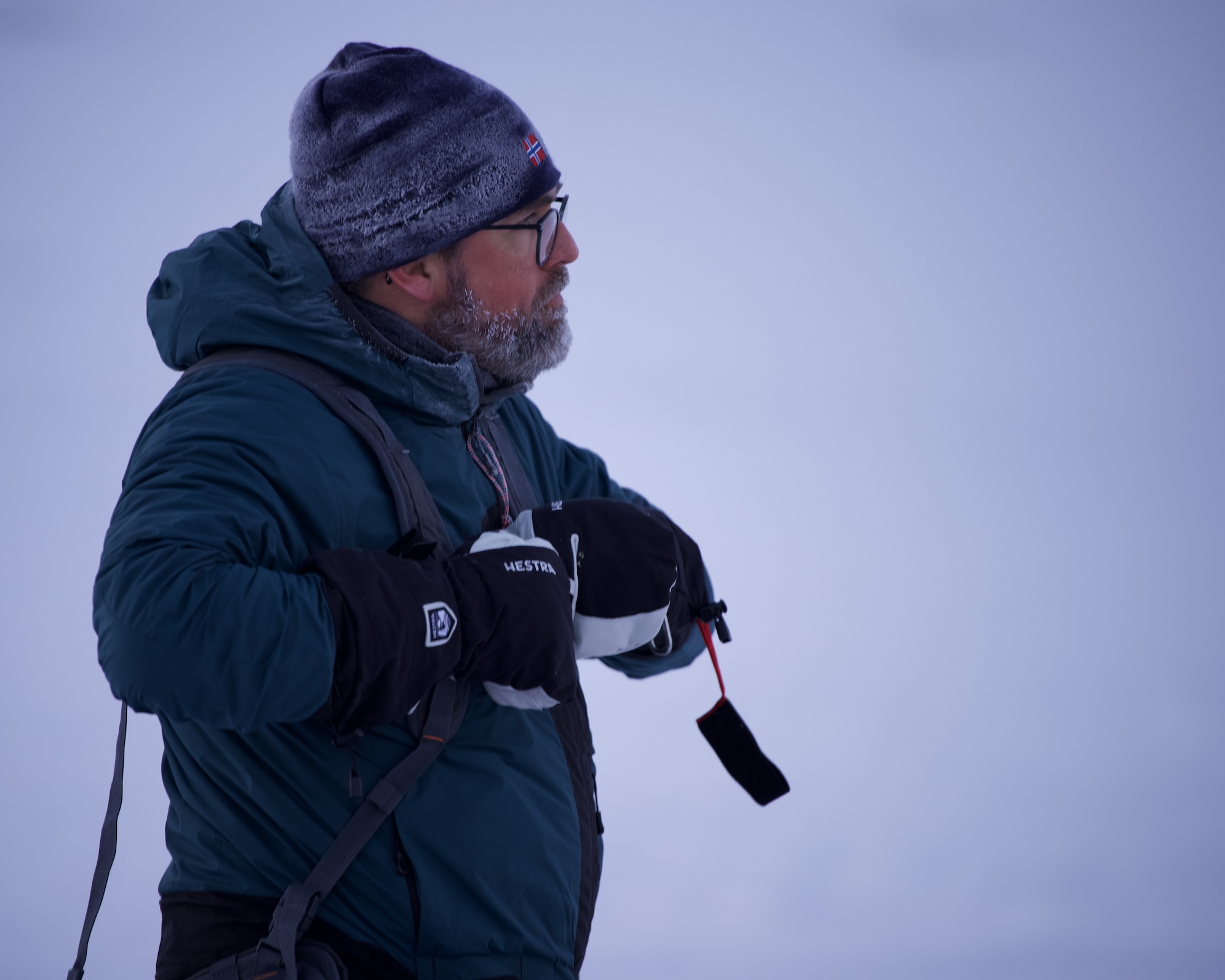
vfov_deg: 6.9
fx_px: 8122
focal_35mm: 224
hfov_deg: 8.6
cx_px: 533
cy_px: 488
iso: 500
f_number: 2.8
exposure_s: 1/160
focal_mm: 198
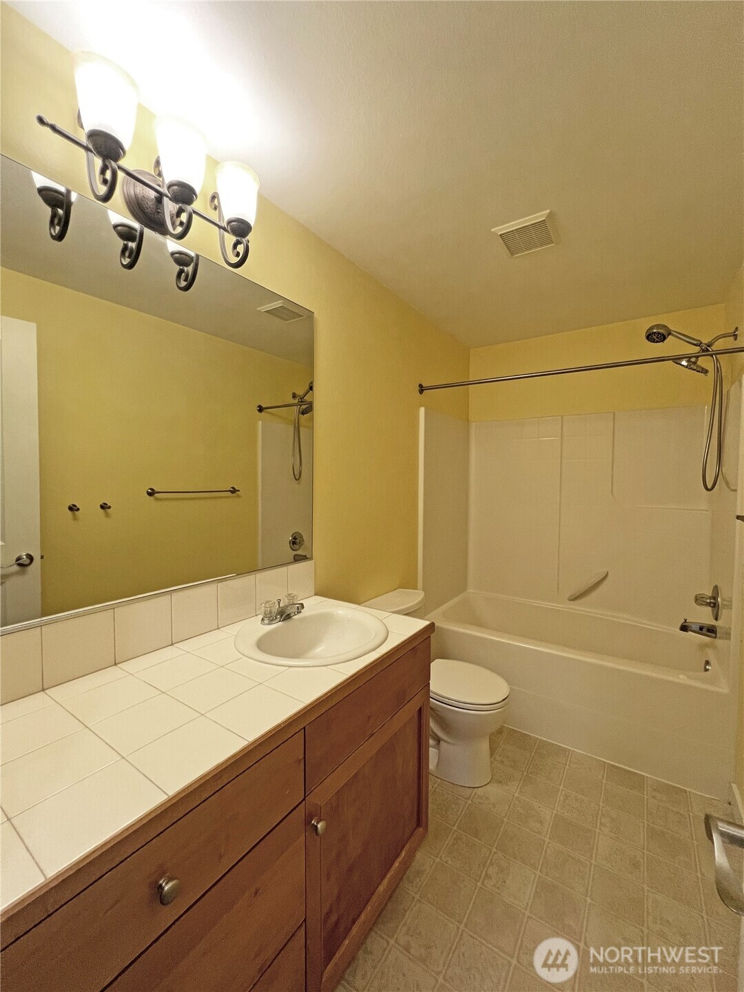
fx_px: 373
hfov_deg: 89.9
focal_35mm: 13
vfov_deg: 106.2
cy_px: 496
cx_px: 372
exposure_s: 1/120
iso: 200
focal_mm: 1.57
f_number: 1.8
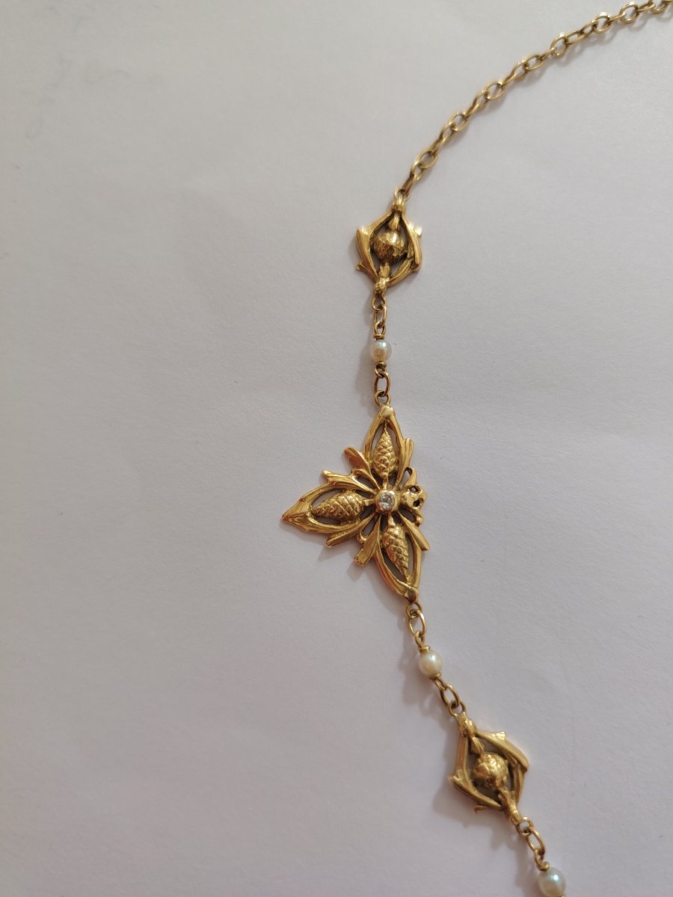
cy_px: 448
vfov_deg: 71.6
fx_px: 622
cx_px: 336
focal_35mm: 24
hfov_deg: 56.8
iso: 744
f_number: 1.75
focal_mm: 5.25
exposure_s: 1/30
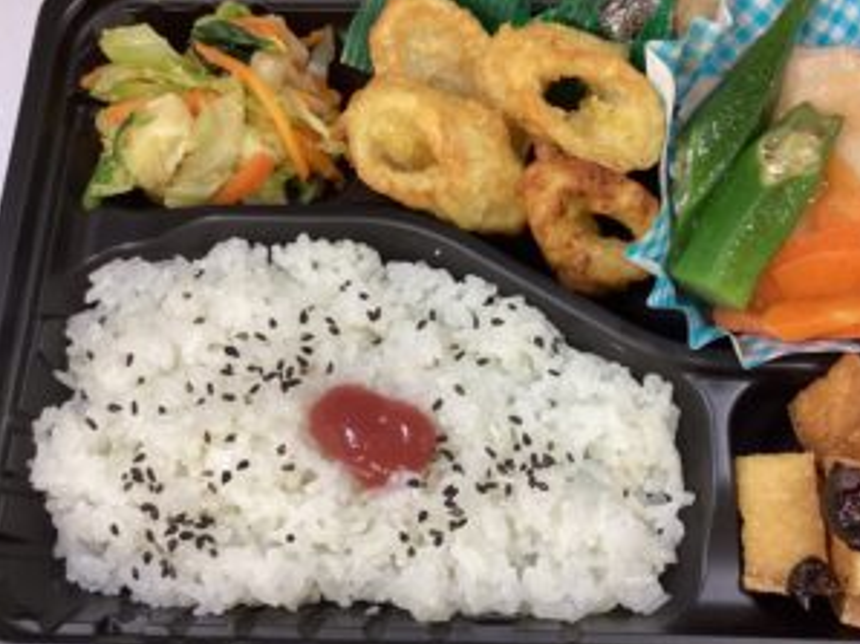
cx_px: 492
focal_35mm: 39
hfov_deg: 47.8
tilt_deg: -70.5
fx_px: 968
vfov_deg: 36.8
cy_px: 310
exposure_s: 1/60
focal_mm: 3.3
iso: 200
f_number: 2.4
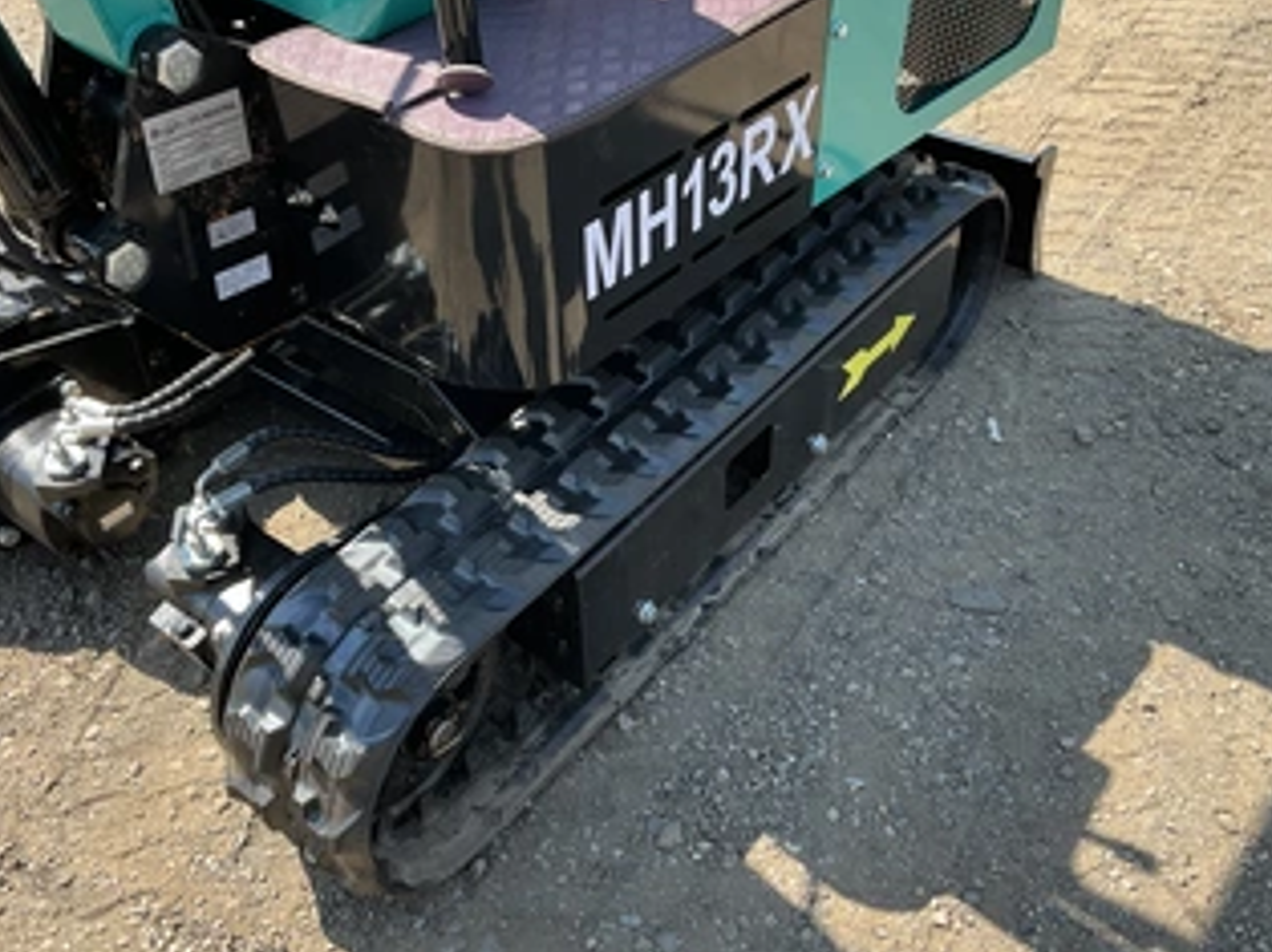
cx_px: 579
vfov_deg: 38.6
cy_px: 462
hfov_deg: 50.1
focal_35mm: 37
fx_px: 1359
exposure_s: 1/435
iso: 25
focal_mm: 3
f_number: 1.8
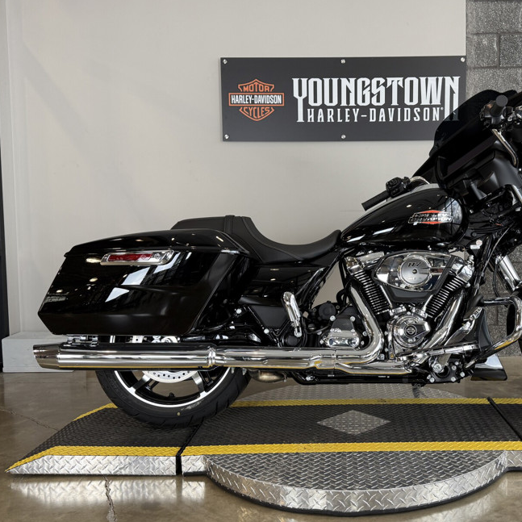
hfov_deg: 46.6
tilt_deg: -2.0
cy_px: 261
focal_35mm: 35
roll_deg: +1.0
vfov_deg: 47.2
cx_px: 338
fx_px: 597
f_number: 1.78
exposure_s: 1/60
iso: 125
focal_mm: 6.76
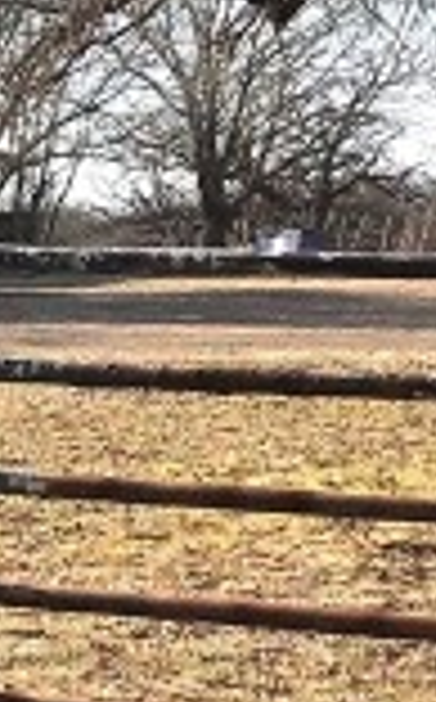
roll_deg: +0.8
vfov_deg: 10.8
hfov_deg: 6.6
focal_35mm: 195
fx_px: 3721
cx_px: -324
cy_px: 486
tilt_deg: -2.2
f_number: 1.8
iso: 20
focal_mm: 4
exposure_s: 1/1389
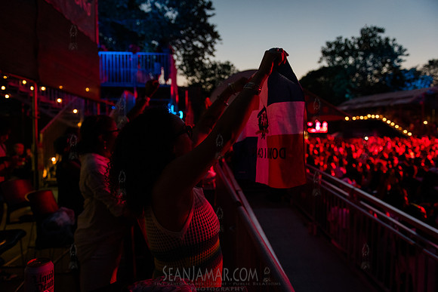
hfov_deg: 73.0
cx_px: 219
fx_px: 296
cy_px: 146
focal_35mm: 24
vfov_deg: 52.5
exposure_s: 1/200
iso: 4000
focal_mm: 24
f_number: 2.8
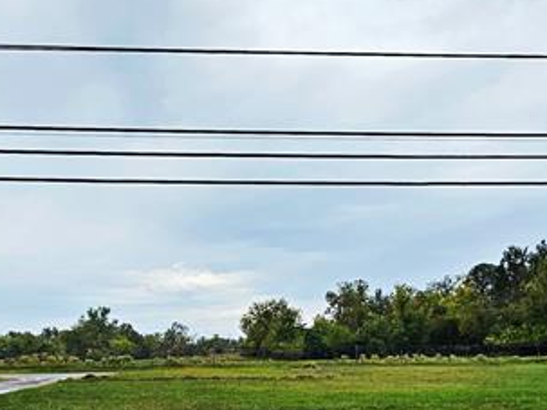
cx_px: 327
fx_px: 695
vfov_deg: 32.3
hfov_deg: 42.8
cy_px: 305
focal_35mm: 44
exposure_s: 1/890
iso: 50
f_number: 2.2
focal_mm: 2.2
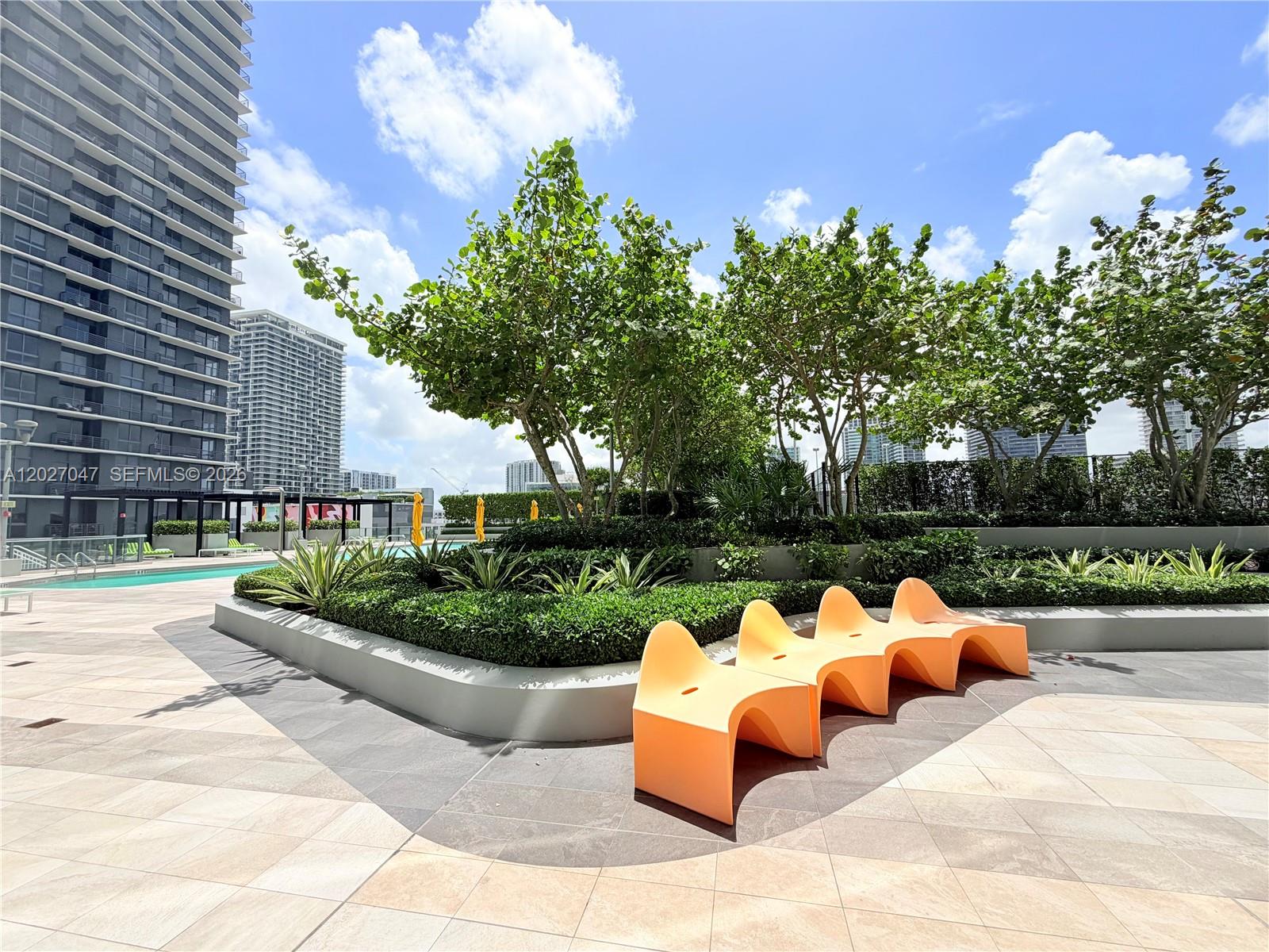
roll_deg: +0.7
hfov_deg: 102.1
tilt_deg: +4.5
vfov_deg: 85.7
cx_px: 634
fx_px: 513
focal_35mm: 14
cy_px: 476
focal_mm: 2.22
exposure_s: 1/1339
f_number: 2.2
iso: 20
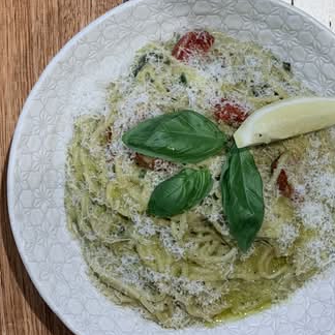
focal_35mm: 96
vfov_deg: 18.1
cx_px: 208
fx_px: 1051
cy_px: 163
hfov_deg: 18.1
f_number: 1.78
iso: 250
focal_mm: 6.76
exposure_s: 1/50
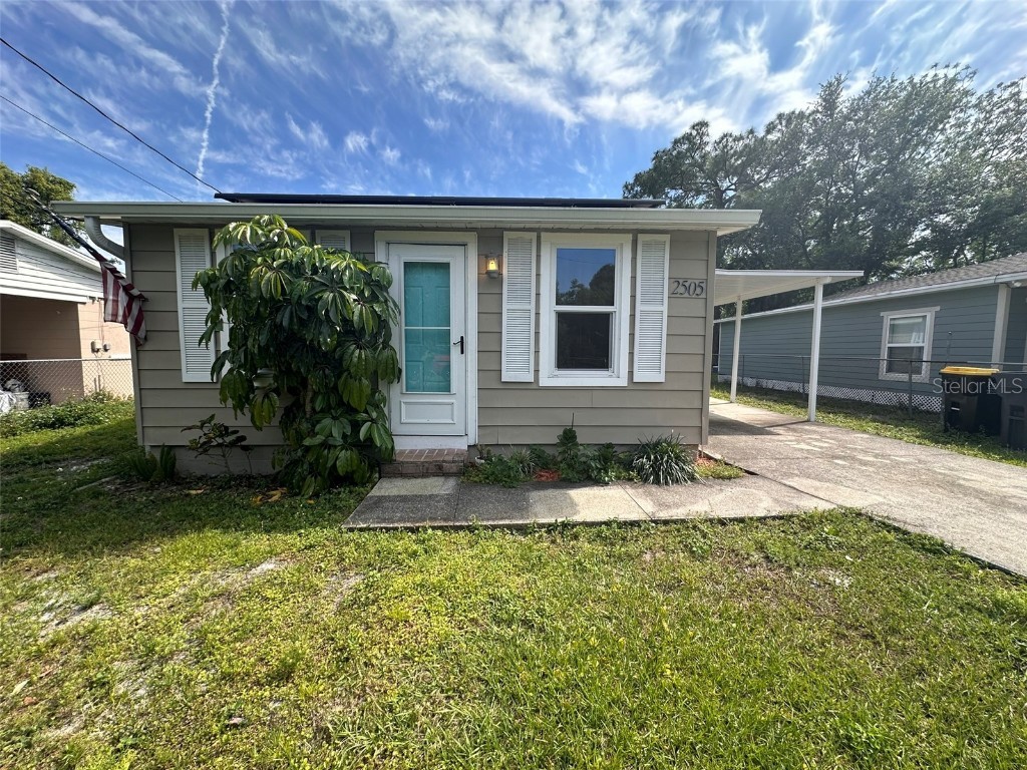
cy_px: 385
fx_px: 415
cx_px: 514
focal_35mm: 14
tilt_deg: -3.3
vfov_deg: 85.7
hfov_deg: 102.1
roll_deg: -0.6
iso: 40
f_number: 2.2
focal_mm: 2.22
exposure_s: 1/686
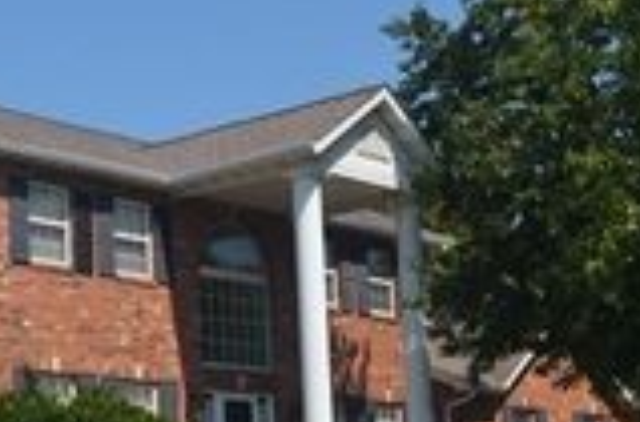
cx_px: 0
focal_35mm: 85
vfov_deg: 15.8
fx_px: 1507
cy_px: 380
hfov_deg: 23.0
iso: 400
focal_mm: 18
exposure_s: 1/1600
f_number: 6.3
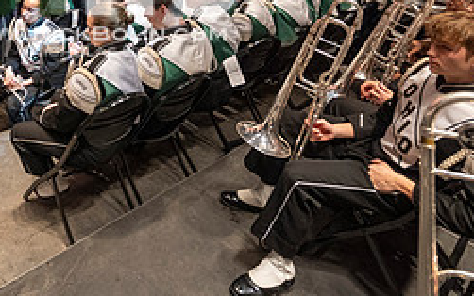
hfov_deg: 54.3
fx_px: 426
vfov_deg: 33.3
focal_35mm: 33
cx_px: 96
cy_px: -33
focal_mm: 14
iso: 1600
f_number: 4
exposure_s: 1/500
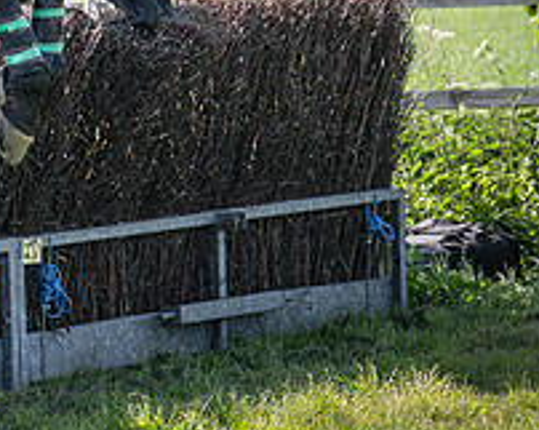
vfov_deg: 5.0
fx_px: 4858
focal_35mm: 305
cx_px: -145
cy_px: -84
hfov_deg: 6.3
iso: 400
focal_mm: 70
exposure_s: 1/3200
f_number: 4
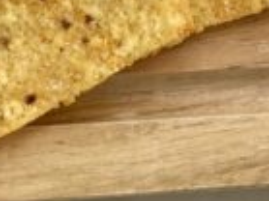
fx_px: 1491
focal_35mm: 192
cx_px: 379
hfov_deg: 10.0
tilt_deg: -77.0
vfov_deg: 6.7
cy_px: -483
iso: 100
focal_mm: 5.7
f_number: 1.5
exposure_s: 1/60
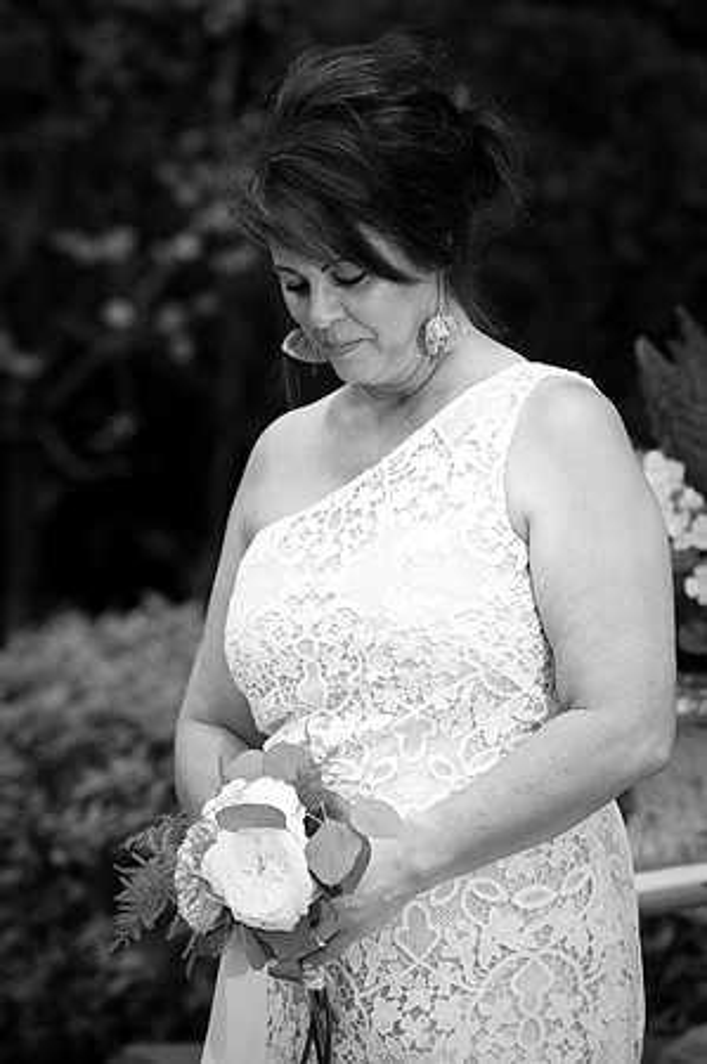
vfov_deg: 10.3
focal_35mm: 200
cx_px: 354
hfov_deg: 6.9
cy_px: 532
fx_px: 5905
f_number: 5.6
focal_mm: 200
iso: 1250
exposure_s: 1/160
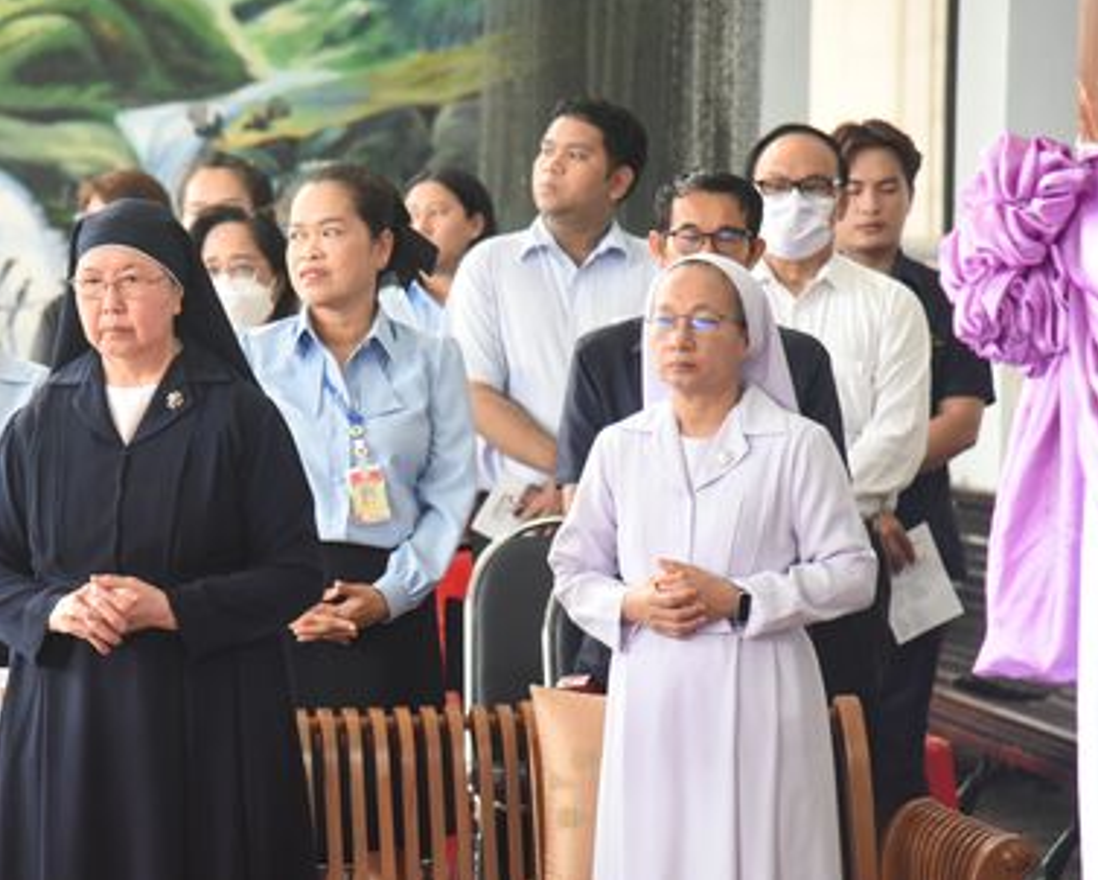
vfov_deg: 8.6
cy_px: 478
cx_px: 312
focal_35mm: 179
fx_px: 5820
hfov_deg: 10.8
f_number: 4
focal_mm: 120
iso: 3200
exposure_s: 1/250
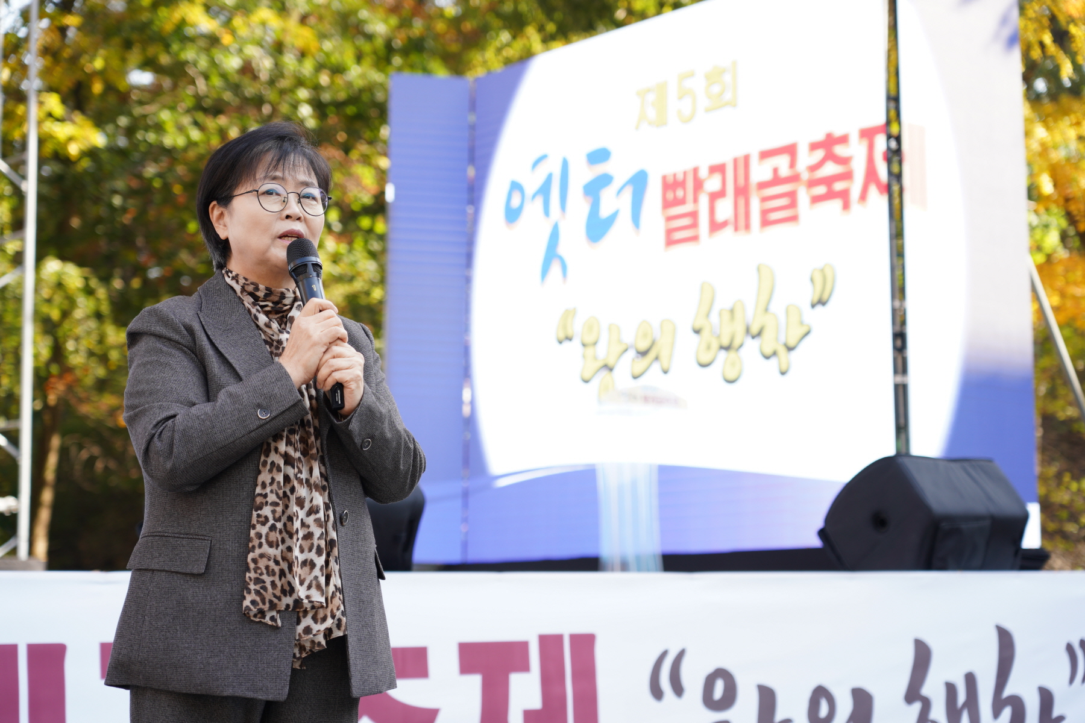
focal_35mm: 73
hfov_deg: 27.7
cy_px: 362
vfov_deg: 18.7
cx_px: 542
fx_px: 2200
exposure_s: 1/125
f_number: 4
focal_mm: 73
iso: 160
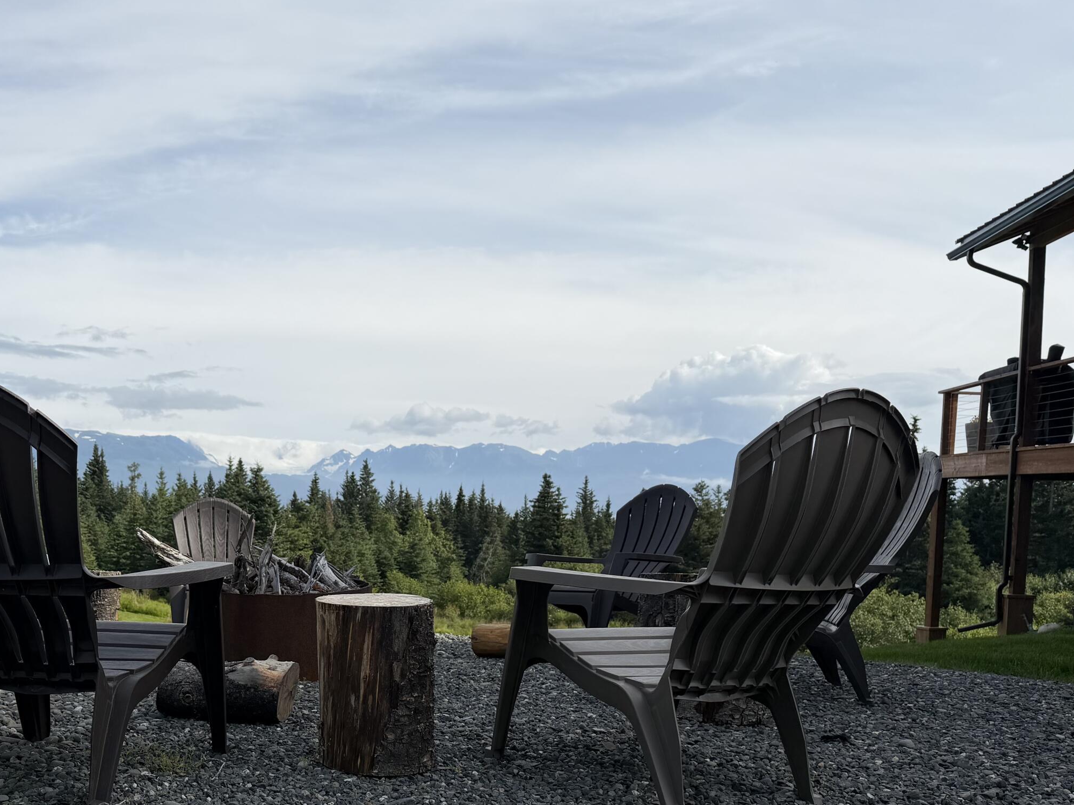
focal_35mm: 36
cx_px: 322
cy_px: 594
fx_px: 1117
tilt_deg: -4.4
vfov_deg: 38.7
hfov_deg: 50.0
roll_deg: -0.4
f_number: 1.78
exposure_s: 1/6711
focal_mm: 6.76
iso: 80
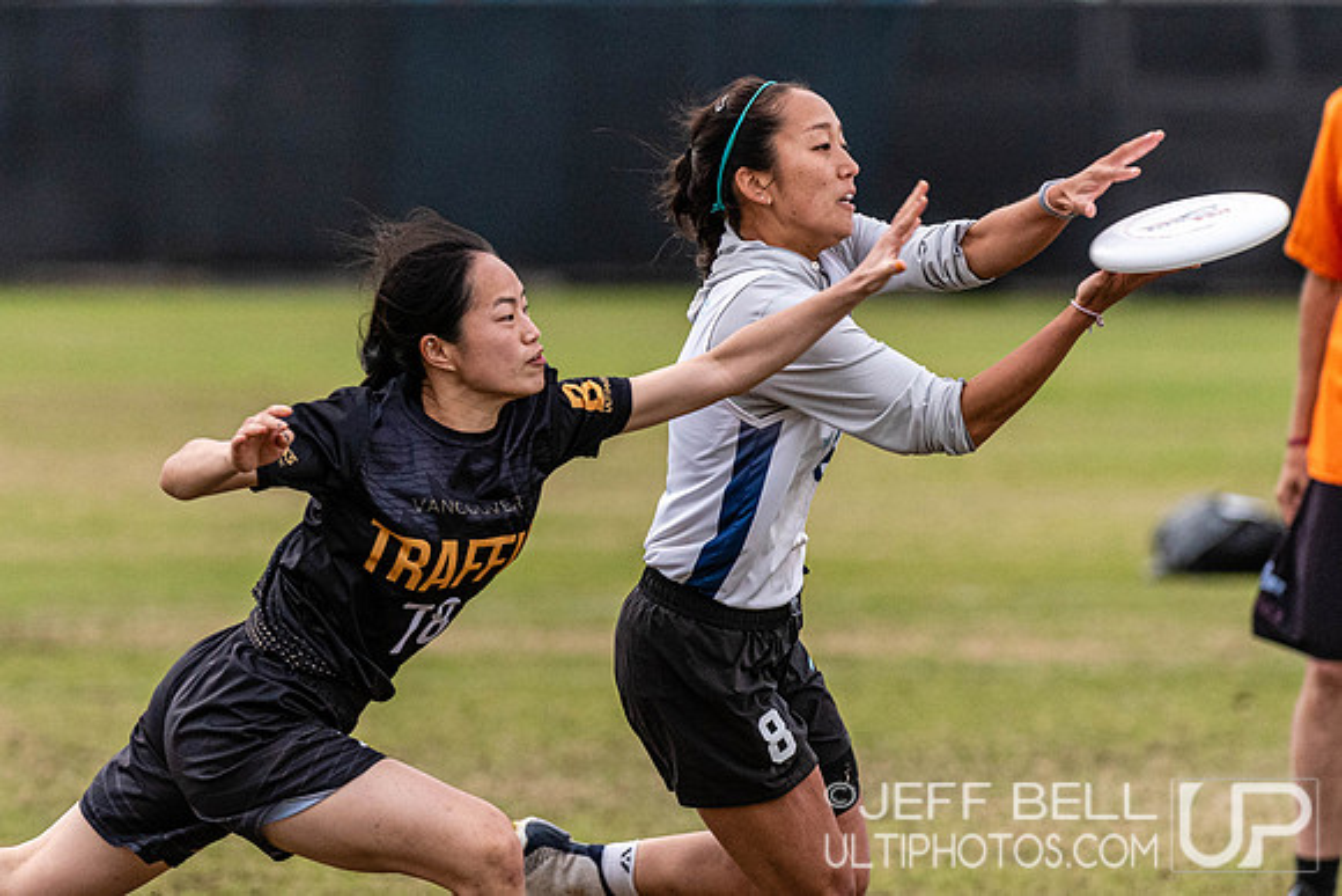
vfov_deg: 2.5
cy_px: 400
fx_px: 20750
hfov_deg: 3.7
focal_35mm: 557
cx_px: 675
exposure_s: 1/1000
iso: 1250
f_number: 4
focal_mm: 270
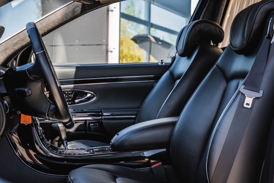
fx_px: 517
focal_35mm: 68
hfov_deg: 29.6
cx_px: 157
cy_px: 103
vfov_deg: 20.0
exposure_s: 1/80
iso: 400
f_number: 5
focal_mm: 43
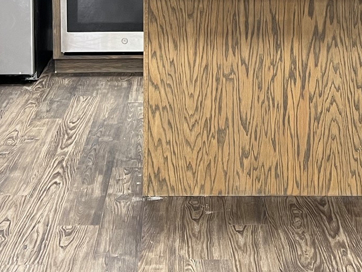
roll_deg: -0.3
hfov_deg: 25.0
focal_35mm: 78
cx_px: 202
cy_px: -32
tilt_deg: -8.8
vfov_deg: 18.2
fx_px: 816
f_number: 1.5
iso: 160
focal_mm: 5.7
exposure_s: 1/60
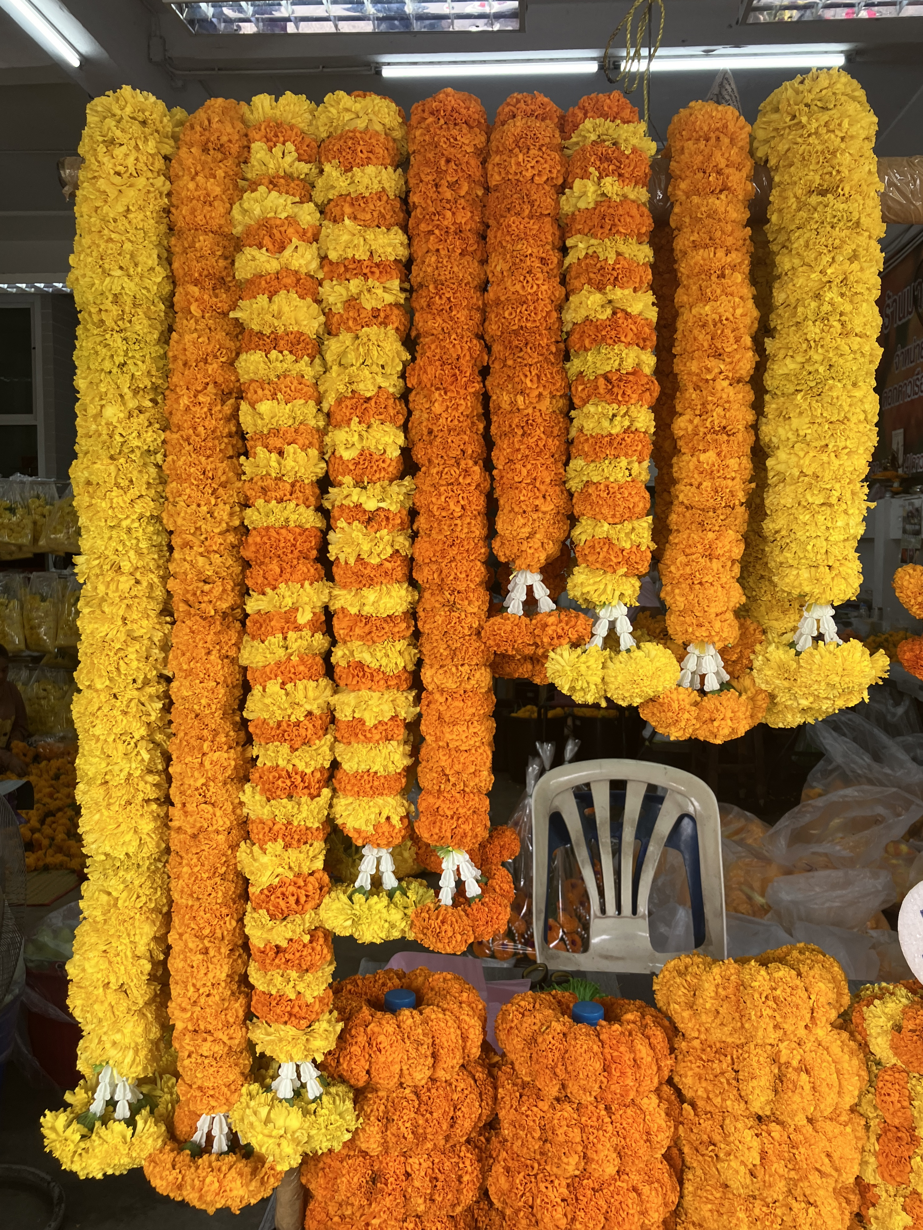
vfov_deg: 63.4
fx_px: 995
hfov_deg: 49.7
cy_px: 615
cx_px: 462
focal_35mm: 28
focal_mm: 3.99
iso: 64
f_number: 1.8
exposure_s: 1/121
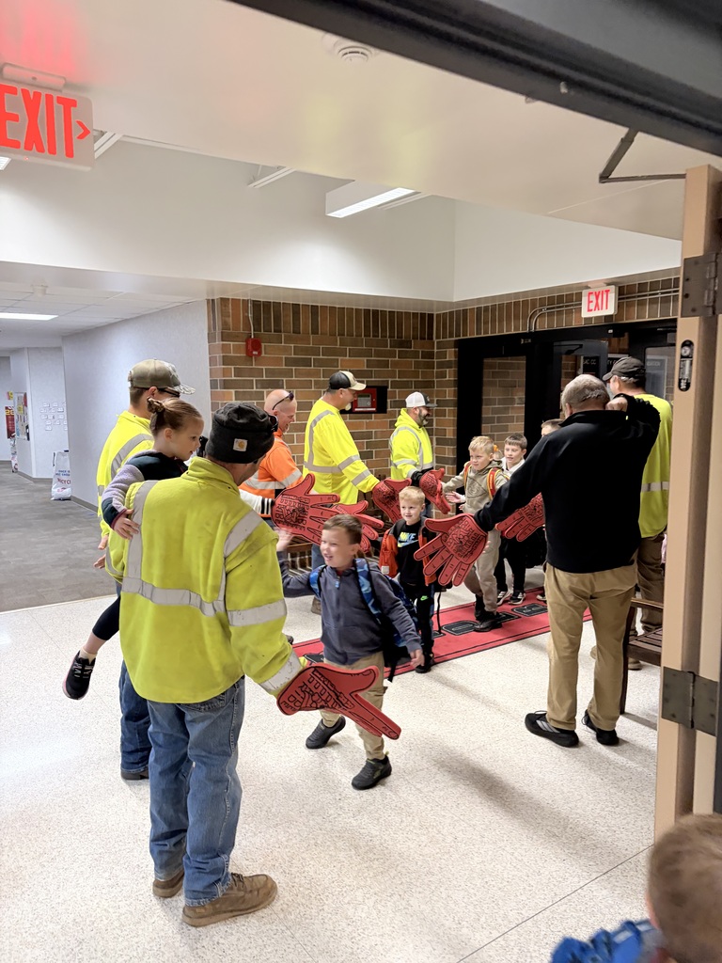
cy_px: 482
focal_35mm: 26
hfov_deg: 53.1
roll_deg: -0.8
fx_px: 723
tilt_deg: -5.1
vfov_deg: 67.3
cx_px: 361
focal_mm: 5.96
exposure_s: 1/60
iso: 250
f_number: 1.6
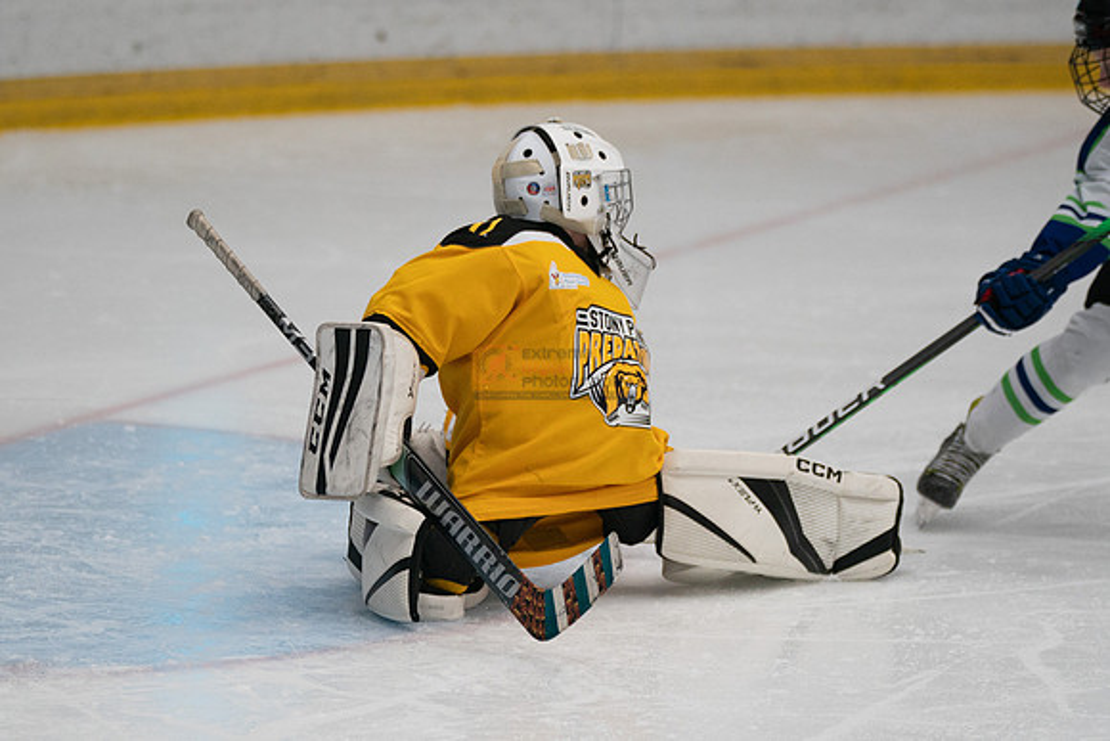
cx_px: 464
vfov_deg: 5.7
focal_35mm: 242
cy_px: 289
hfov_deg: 8.5
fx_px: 7464
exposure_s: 1/2000
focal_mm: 166
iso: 2500
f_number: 3.2
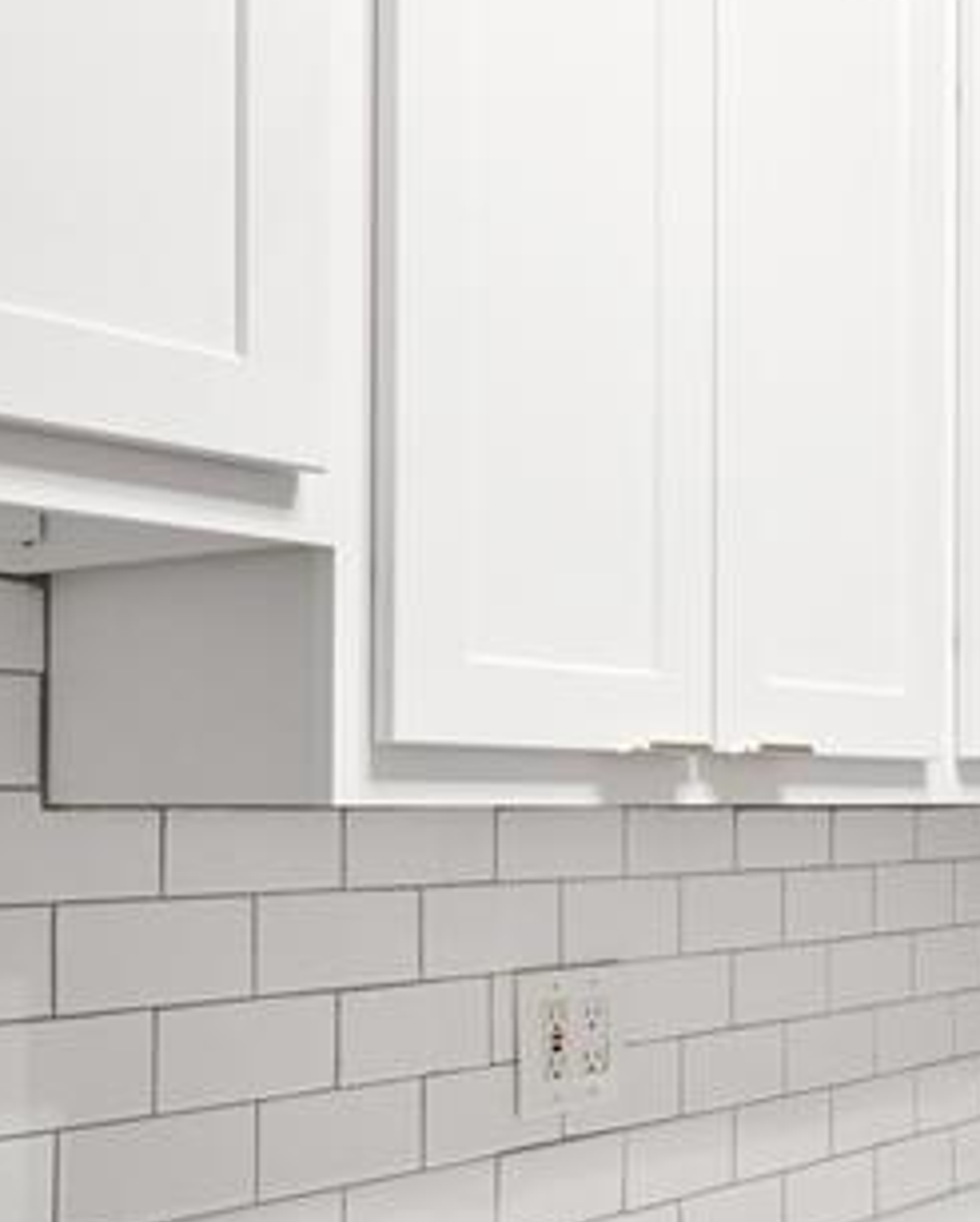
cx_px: 1064
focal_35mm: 50
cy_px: 816
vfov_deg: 36.9
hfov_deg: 27.8
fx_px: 1811
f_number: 8
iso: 400
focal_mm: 8
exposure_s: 1/5
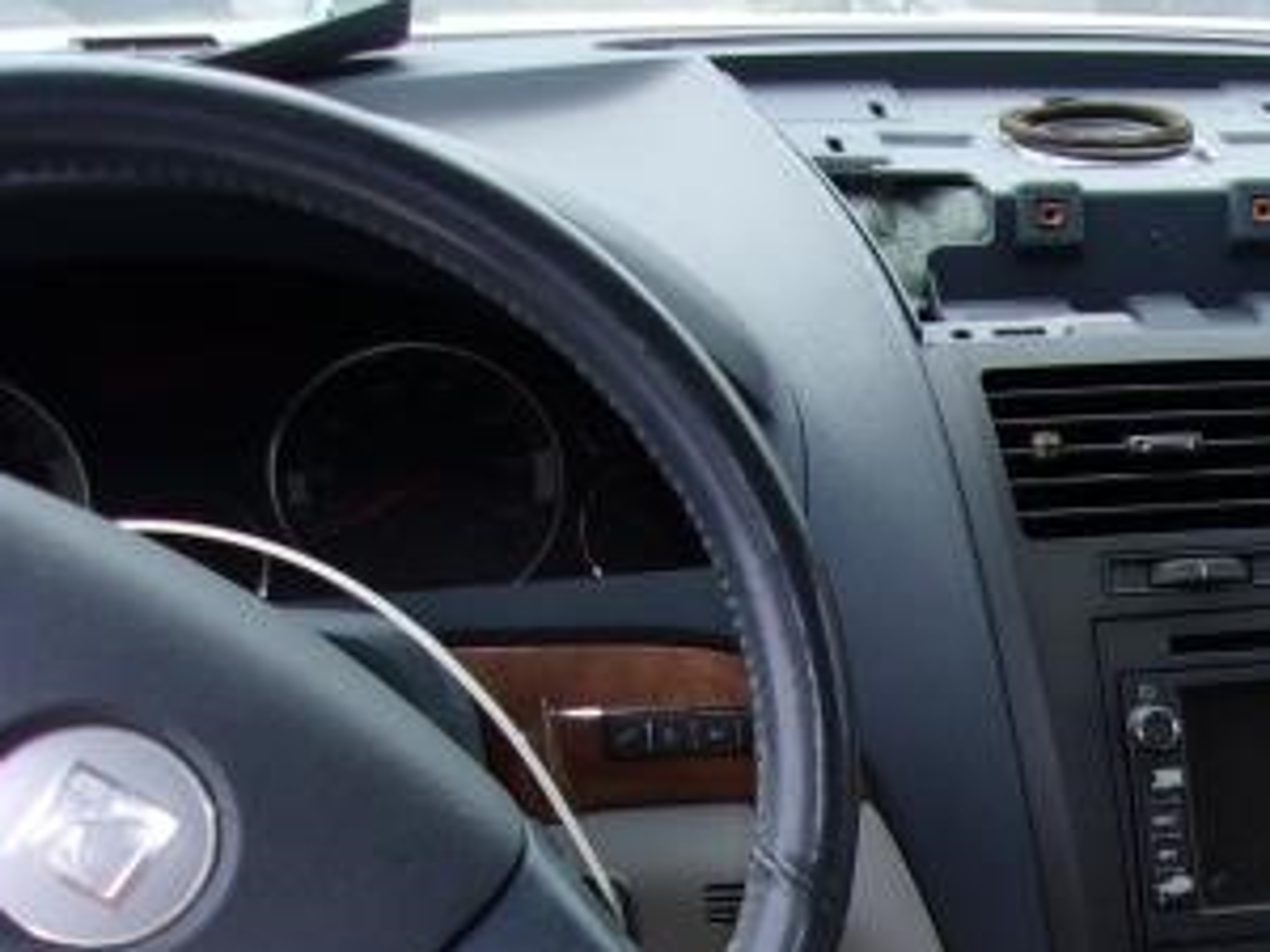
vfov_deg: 20.1
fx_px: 2642
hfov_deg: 24.8
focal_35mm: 72
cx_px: 1456
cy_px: 846
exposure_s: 1/170
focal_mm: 4.9
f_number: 3
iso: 80
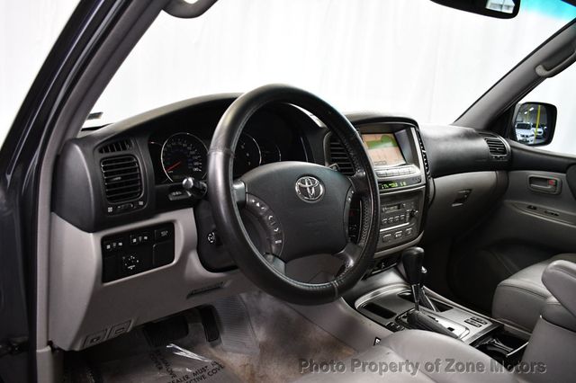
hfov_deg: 62.0
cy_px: 192
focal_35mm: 30
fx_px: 480
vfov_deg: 43.6
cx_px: 288
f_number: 3.8
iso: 3200
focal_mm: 20
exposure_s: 1/100
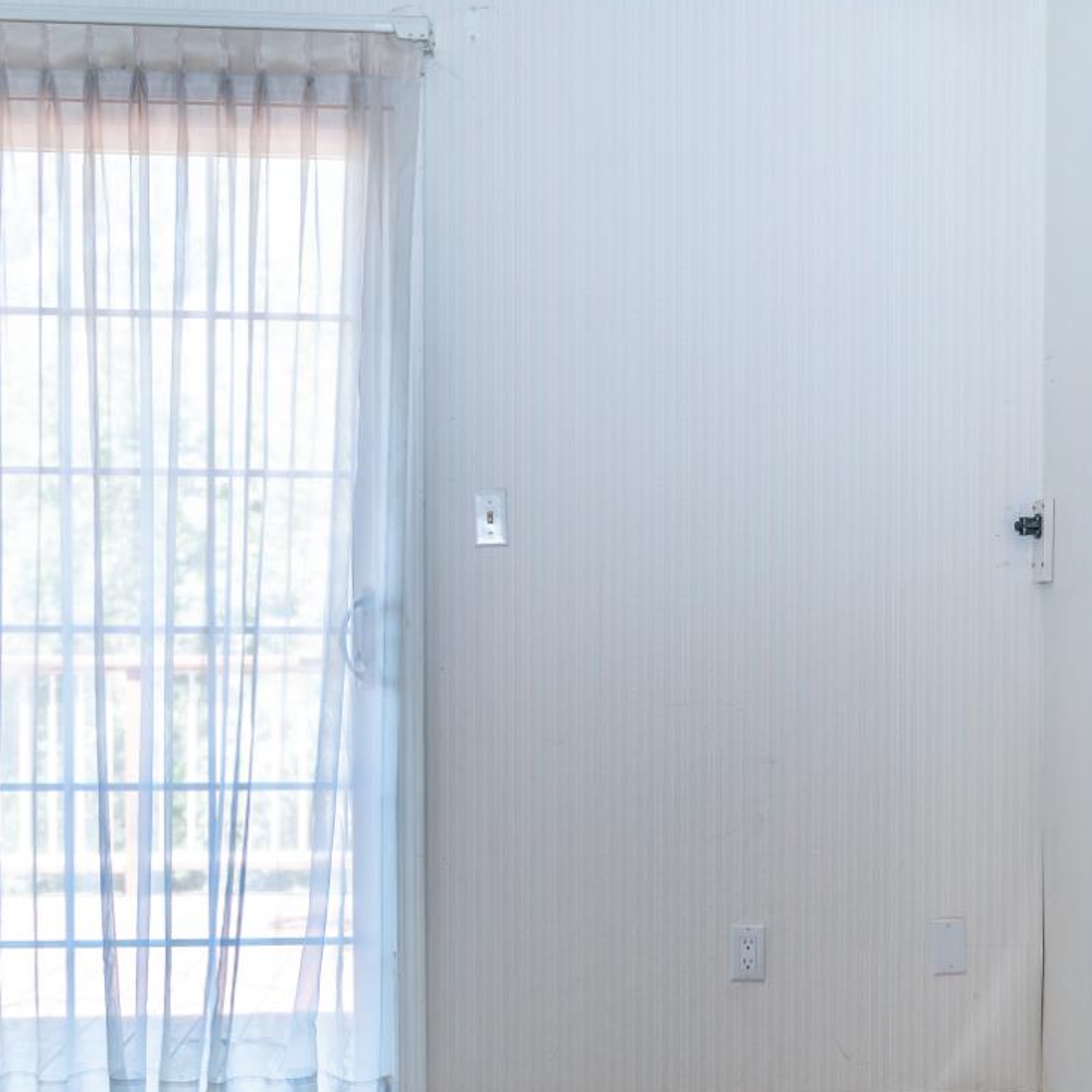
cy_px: 707
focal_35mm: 61
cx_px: 699
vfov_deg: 28.0
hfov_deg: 28.0
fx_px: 2177
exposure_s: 1/80
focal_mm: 35
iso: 320
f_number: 4
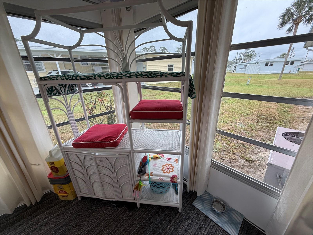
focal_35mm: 14
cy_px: 118
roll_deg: +1.8
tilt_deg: -18.7
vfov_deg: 85.7
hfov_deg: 102.1
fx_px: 127
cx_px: 156
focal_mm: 2.22
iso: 100
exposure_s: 1/120
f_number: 2.2
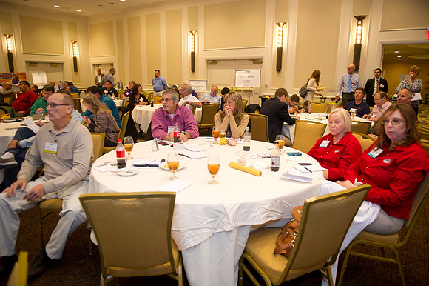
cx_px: 214
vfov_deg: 53.1
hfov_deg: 73.8
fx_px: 286
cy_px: 143
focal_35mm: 24
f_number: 2.8
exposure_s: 1/60
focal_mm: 24
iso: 1600
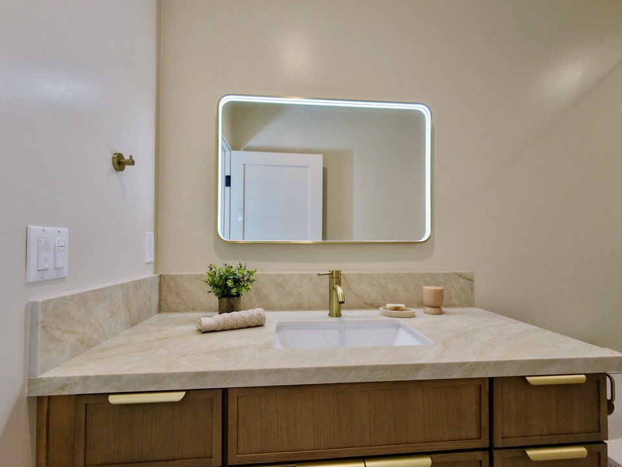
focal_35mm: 17
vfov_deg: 74.7
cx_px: 321
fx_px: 305
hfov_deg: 91.0
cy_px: 242
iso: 280
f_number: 2.2
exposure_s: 1/50
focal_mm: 3.05
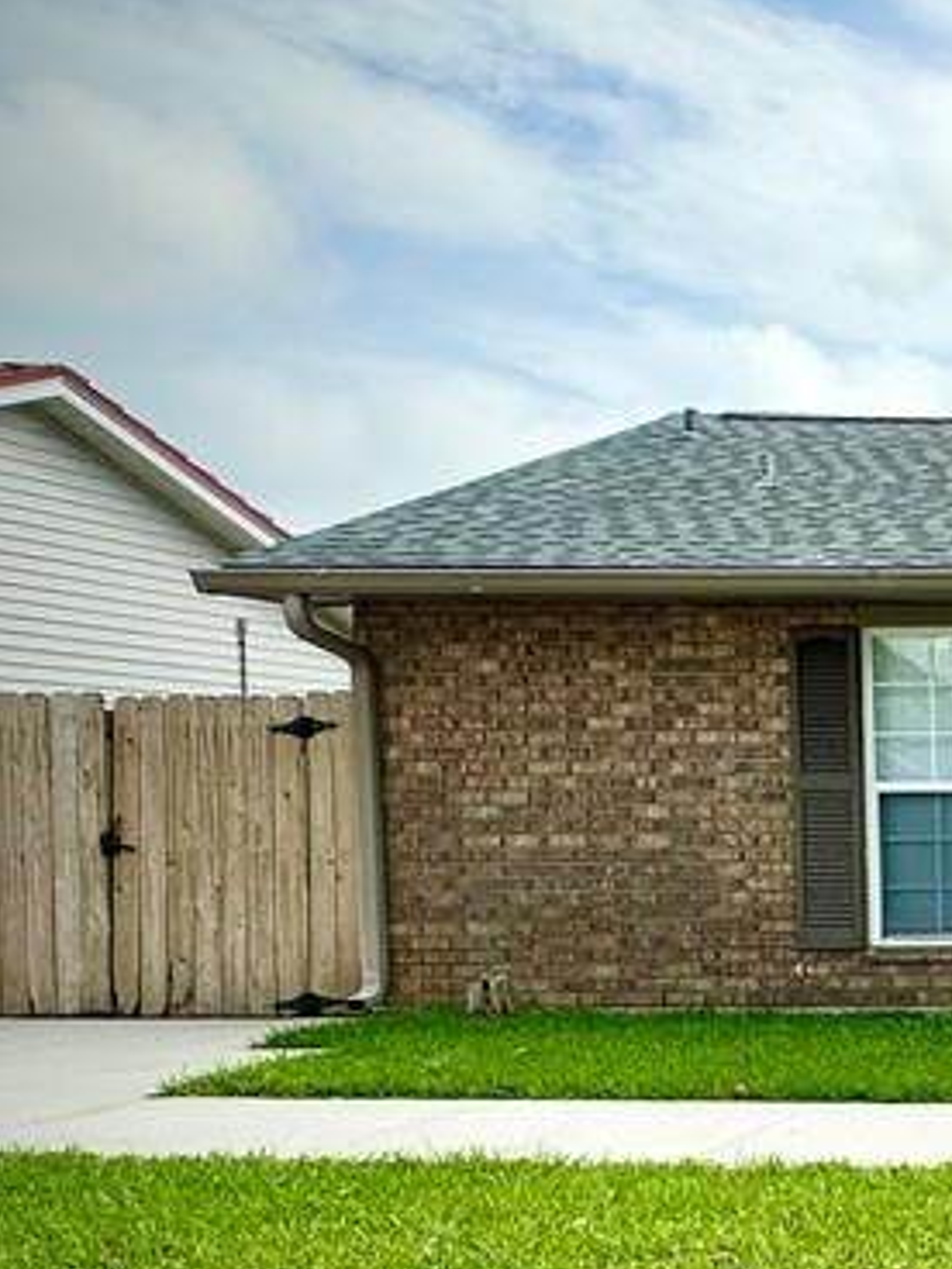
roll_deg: +0.3
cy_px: 931
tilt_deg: -2.2
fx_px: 1430
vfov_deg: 46.4
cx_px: 1700
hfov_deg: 22.3
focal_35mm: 39
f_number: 2.2
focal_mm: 2.22
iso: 50
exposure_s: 1/1916
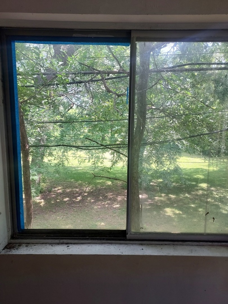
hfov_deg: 56.8
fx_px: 211
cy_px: 152
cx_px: 114
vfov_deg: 71.6
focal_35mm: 24
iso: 64
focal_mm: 4.6
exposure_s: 1/120
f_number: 1.8
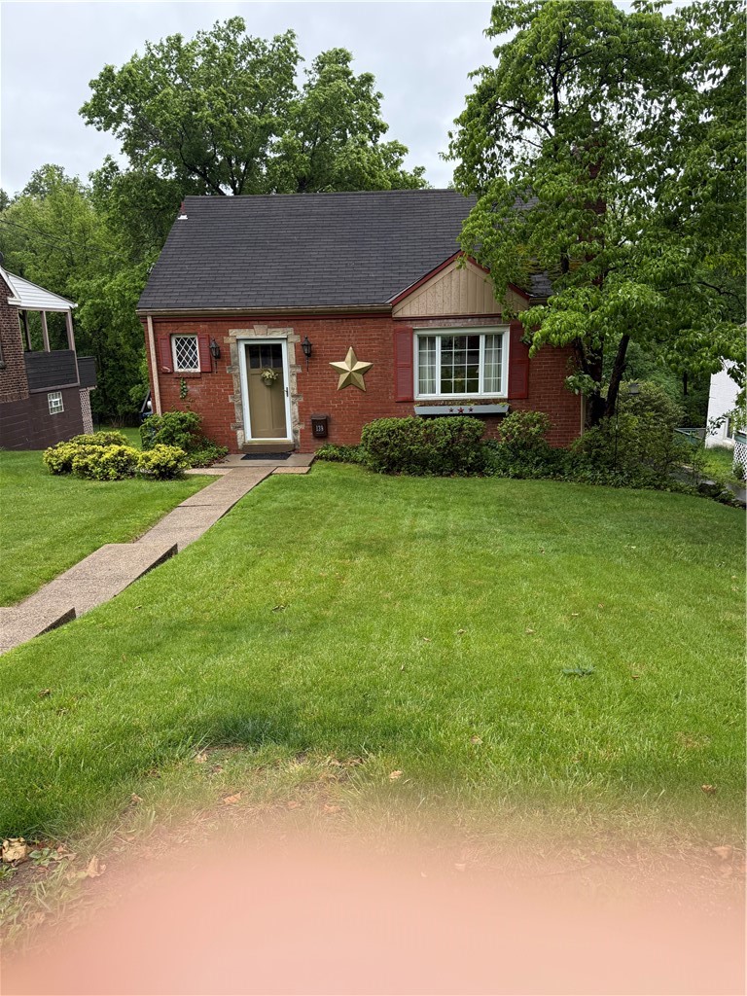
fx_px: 691
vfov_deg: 71.6
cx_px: 374
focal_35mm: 24
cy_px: 498
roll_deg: +1.2
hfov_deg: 56.8
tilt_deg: -14.4
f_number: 1.78
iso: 100
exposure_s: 1/943
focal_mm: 6.76
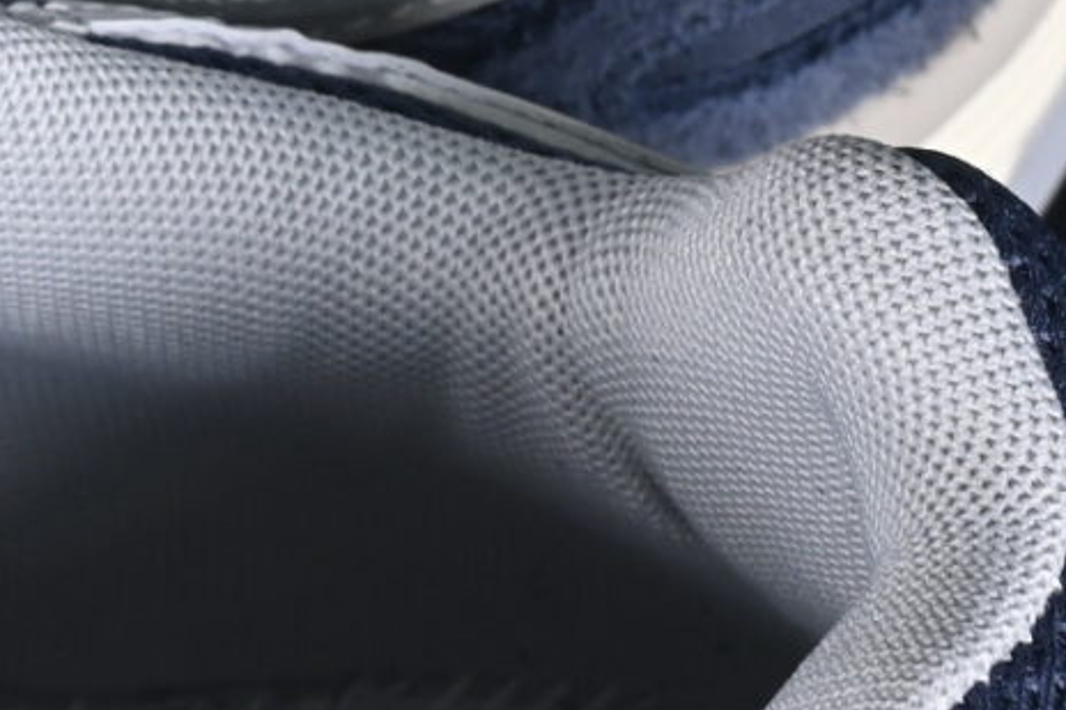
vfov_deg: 3.3
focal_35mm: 414
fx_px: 12254
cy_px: 321
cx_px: -937
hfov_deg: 4.9
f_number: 6.3
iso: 160
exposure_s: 1/60
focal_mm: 50
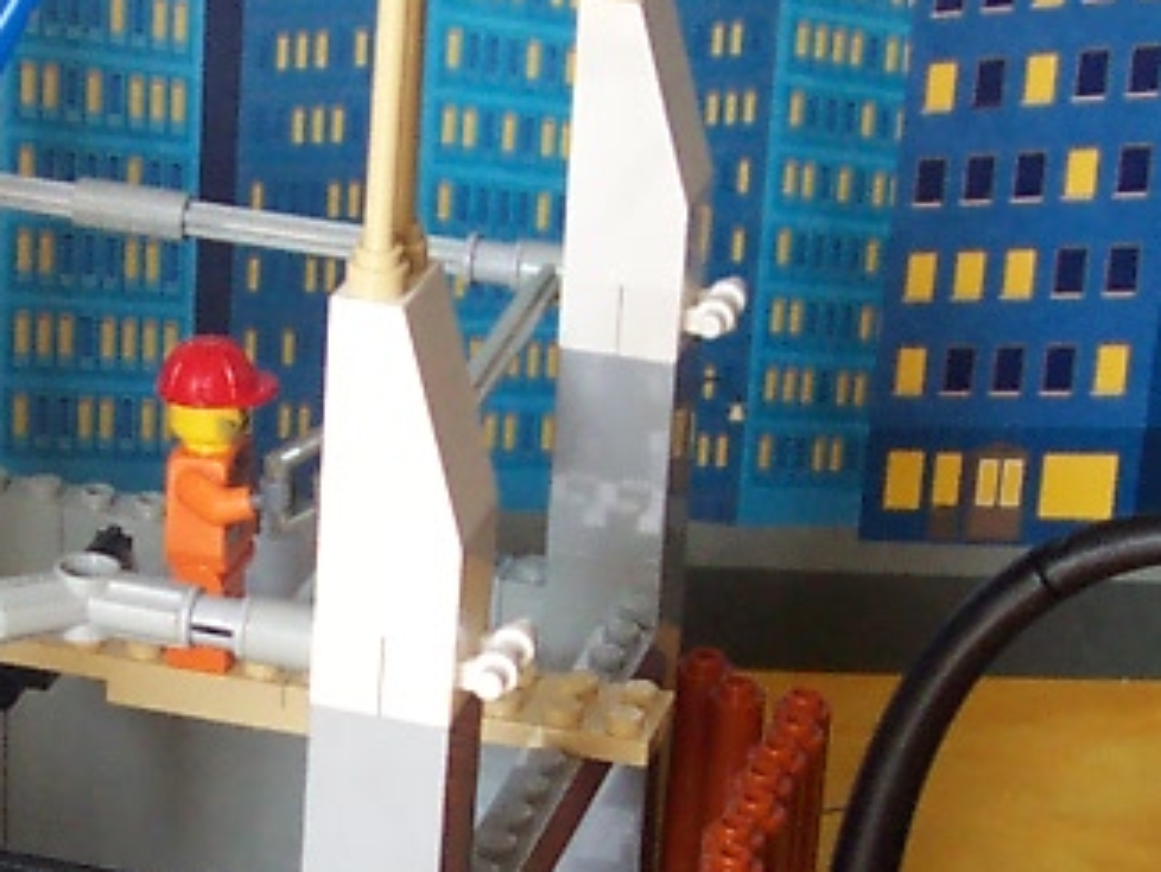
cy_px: 698
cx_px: 349
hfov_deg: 14.5
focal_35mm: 136
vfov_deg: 10.9
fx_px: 4565
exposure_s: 1/60
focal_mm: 5.6
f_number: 2.8
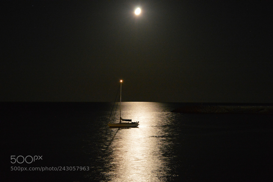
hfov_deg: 29.9
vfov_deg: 20.1
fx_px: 511
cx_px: 136
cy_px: 91
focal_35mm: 68
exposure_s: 1.6
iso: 3200
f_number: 4.8
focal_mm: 45
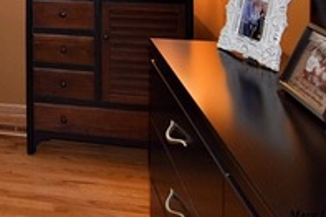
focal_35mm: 54
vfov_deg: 21.0
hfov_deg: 30.1
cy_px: -117
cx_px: -91
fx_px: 485
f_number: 4.5
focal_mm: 11
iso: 800
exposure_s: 1/80
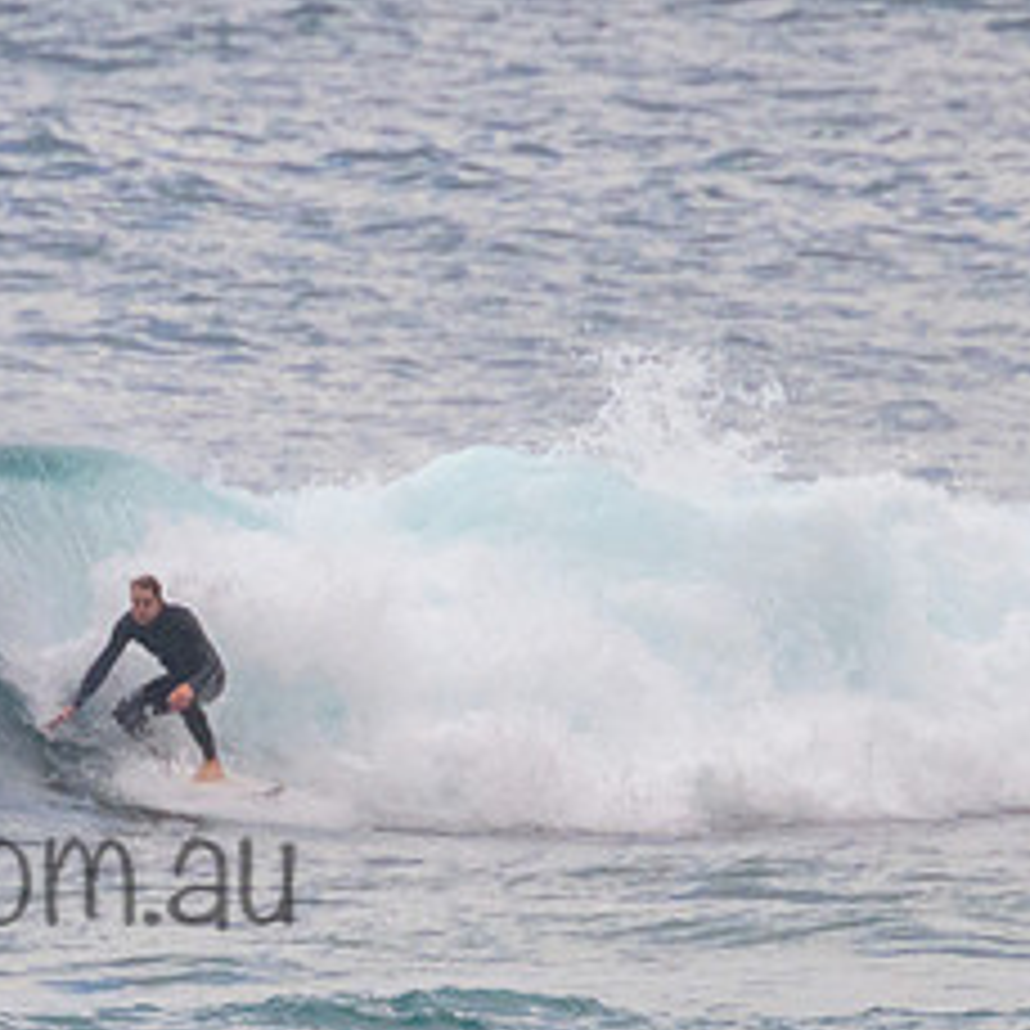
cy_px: 658
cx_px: 33
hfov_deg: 0.7
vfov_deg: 0.7
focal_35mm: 2365
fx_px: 79615
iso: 1800
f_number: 11
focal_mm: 800
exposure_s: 1/2000
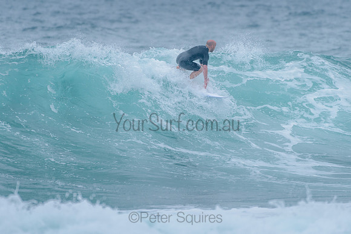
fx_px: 5976
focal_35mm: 613
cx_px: 176
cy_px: 91
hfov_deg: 3.4
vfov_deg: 2.2
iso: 640
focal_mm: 500
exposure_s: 1/1250
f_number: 5.6
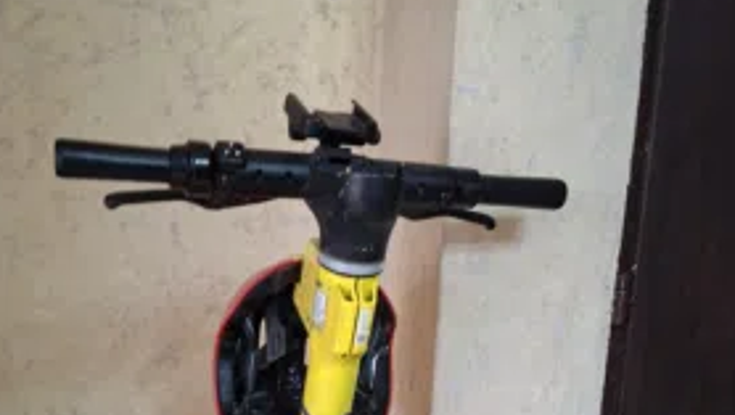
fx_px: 702
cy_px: 338
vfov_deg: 32.0
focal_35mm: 36
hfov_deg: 55.2
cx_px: 346
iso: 250
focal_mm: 5.54
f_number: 1.8
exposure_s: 1/33
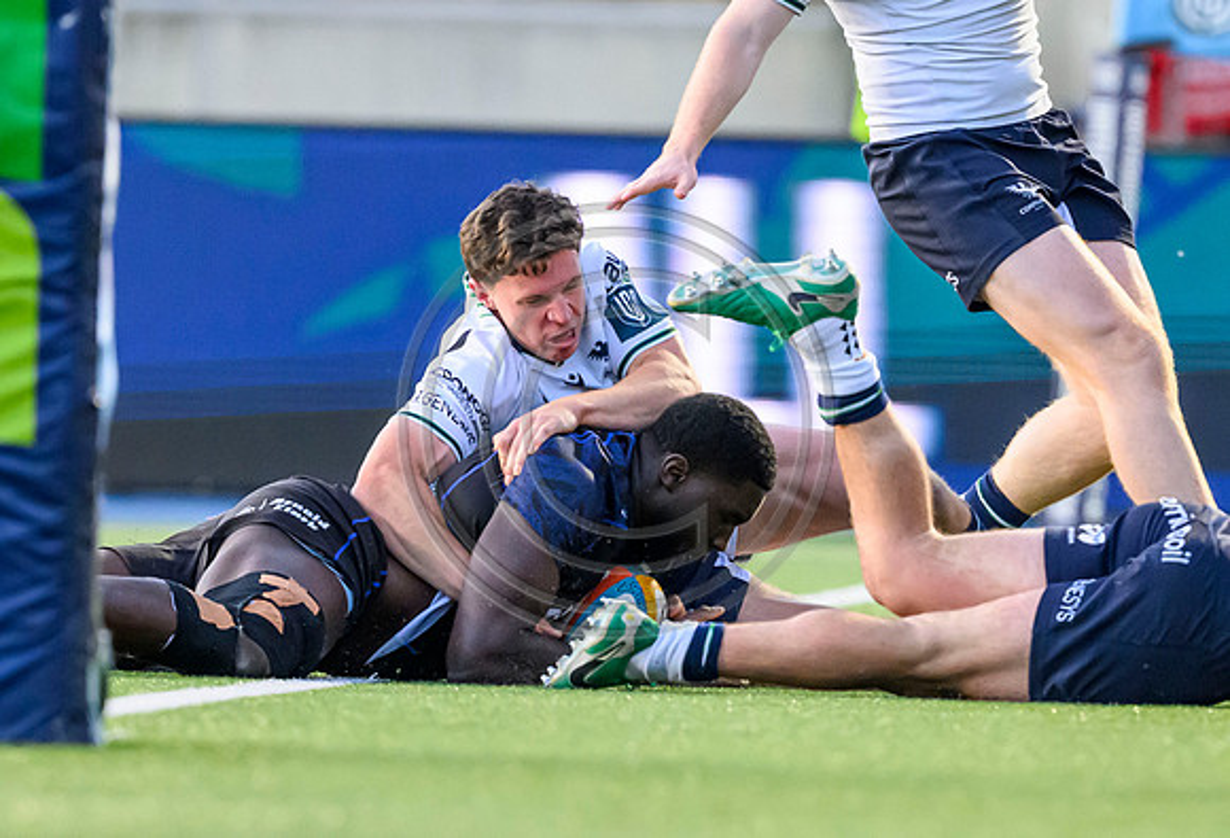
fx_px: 30997
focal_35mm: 901
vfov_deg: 1.5
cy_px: 745
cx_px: 801
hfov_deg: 2.3
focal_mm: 400
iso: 4000
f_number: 3.5
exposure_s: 1/1600
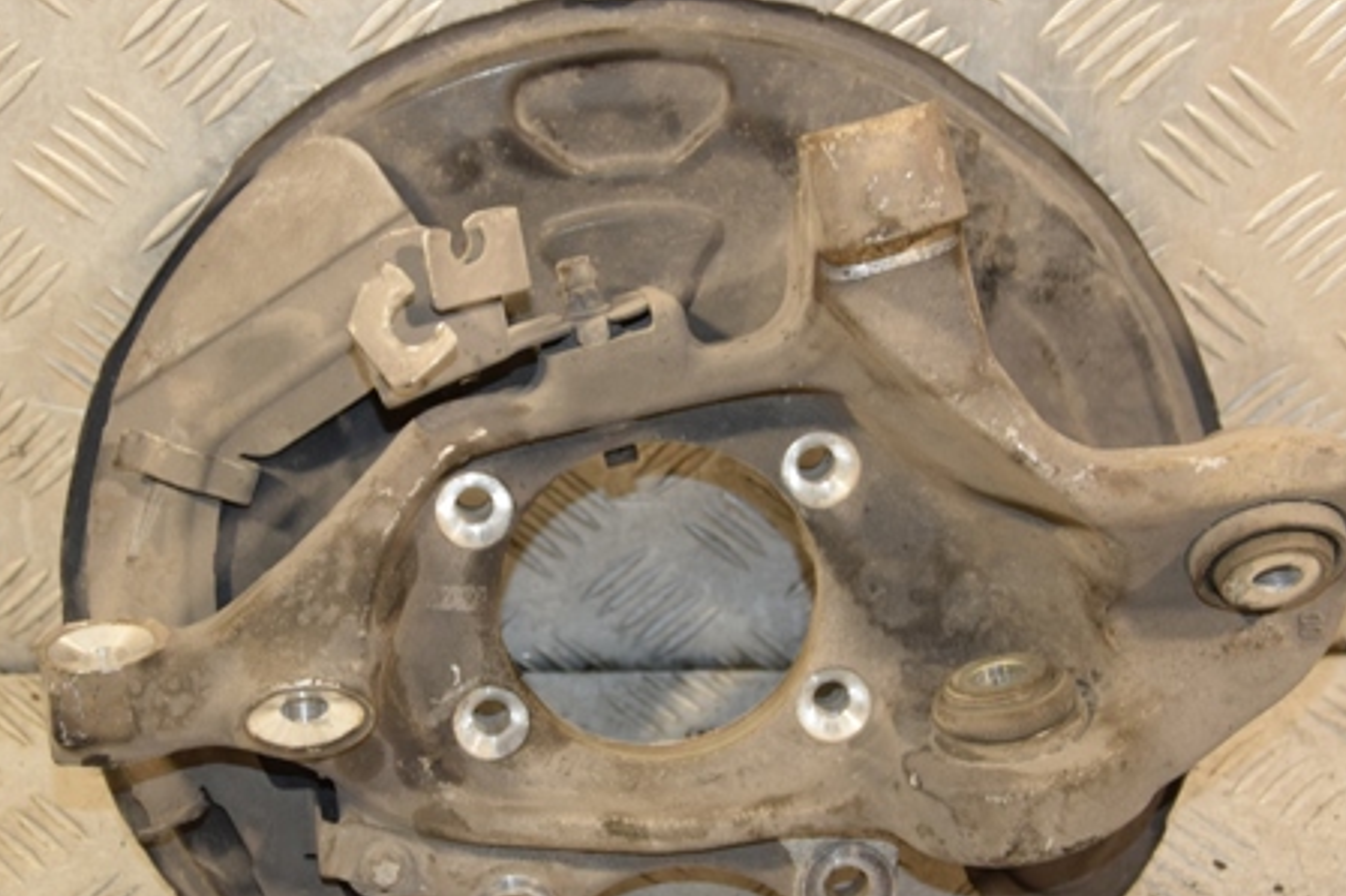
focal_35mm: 90
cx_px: 586
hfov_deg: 22.6
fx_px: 3362
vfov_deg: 15.2
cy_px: 430
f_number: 4.8
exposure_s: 1/160
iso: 800
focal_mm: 42
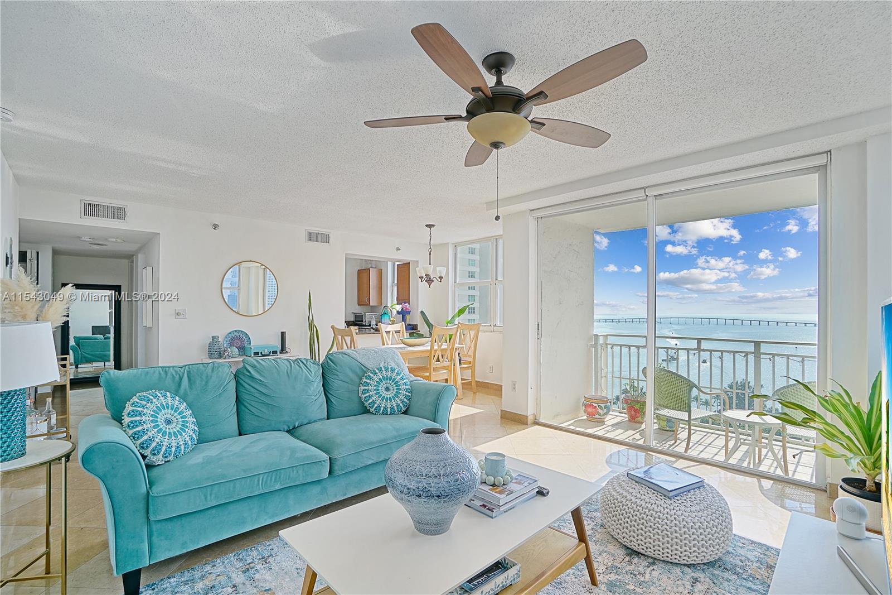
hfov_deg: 100.4
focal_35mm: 15
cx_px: 446
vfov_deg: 77.3
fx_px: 372
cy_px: 298
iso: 125
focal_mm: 10
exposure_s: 1/50
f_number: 8
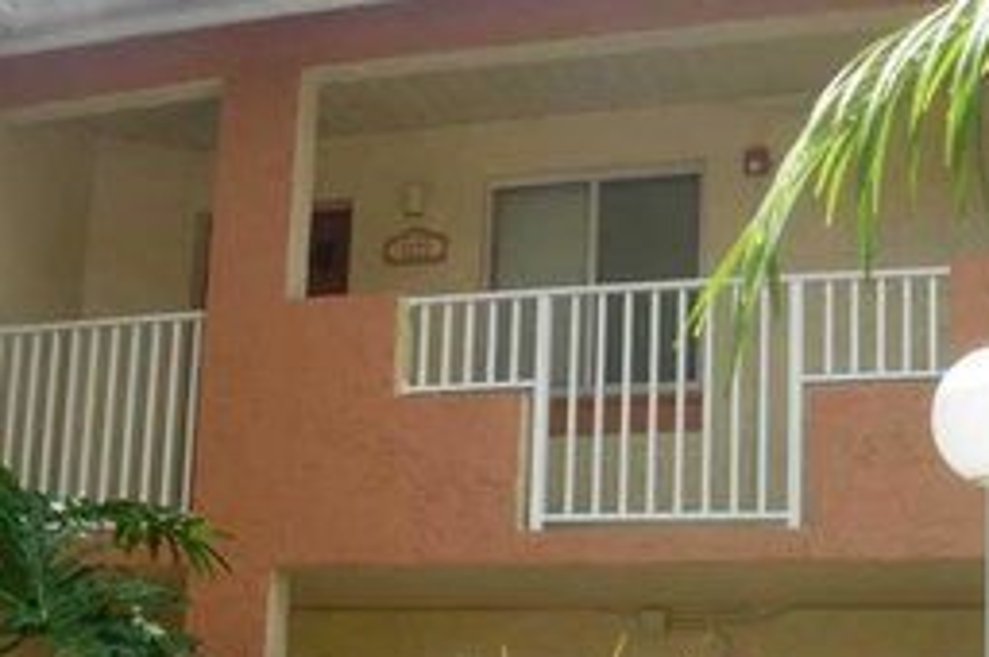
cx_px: 446
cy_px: 553
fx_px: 1811
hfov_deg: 30.5
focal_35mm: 66
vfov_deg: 20.3
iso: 79
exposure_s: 1/203
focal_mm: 7.8
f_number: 4.8
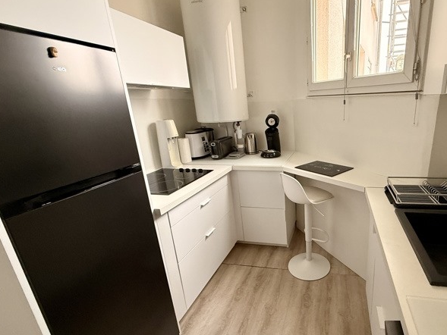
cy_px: 174
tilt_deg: -17.5
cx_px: 297
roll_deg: +1.0
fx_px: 245
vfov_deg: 68.7
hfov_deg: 81.9
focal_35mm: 19
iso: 320
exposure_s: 1/63
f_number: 2.2
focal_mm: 2.22
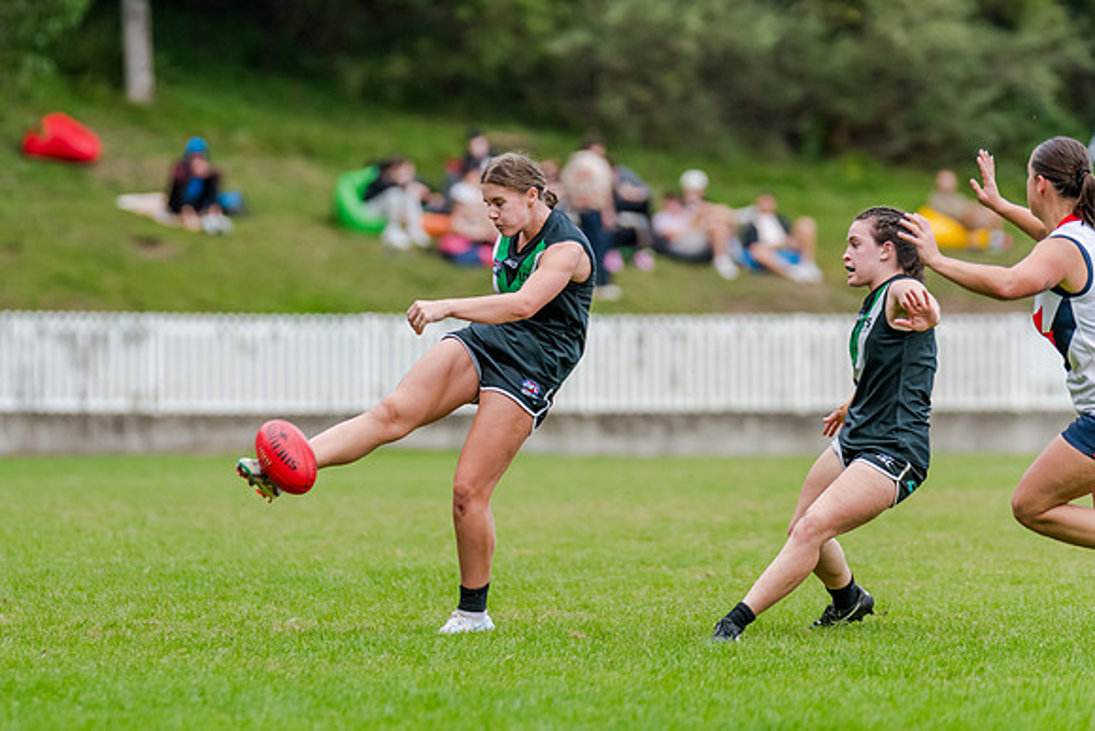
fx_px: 11720
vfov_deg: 3.6
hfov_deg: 5.3
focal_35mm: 385
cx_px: 368
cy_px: 246
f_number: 4.5
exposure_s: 1/1600
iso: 800
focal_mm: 290
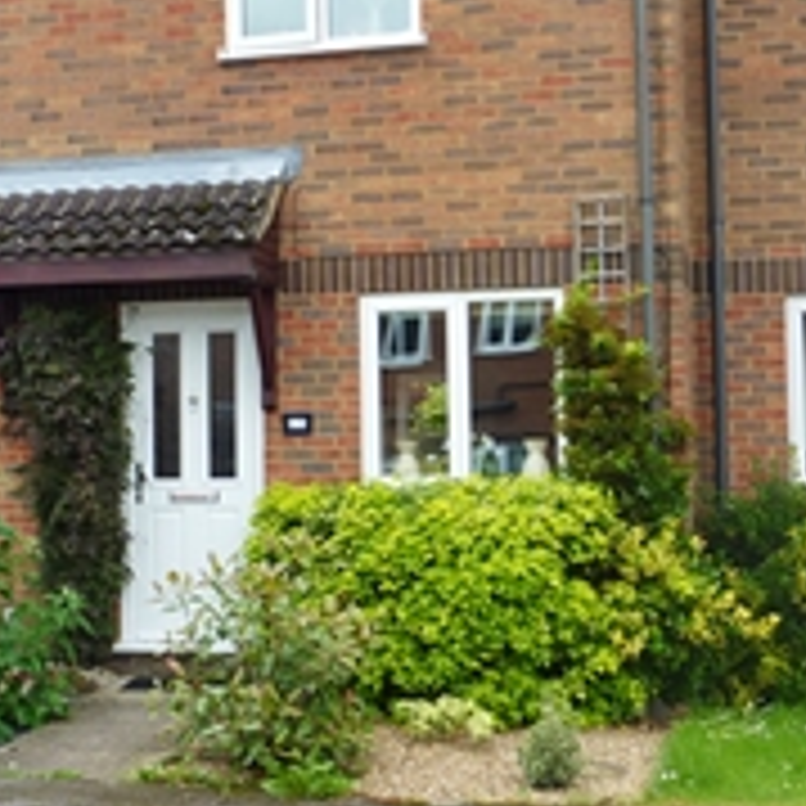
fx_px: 2002
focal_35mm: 76
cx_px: 167
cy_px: 302
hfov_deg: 22.5
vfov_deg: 22.7
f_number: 4
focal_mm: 5.3
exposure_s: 1/250
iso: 80
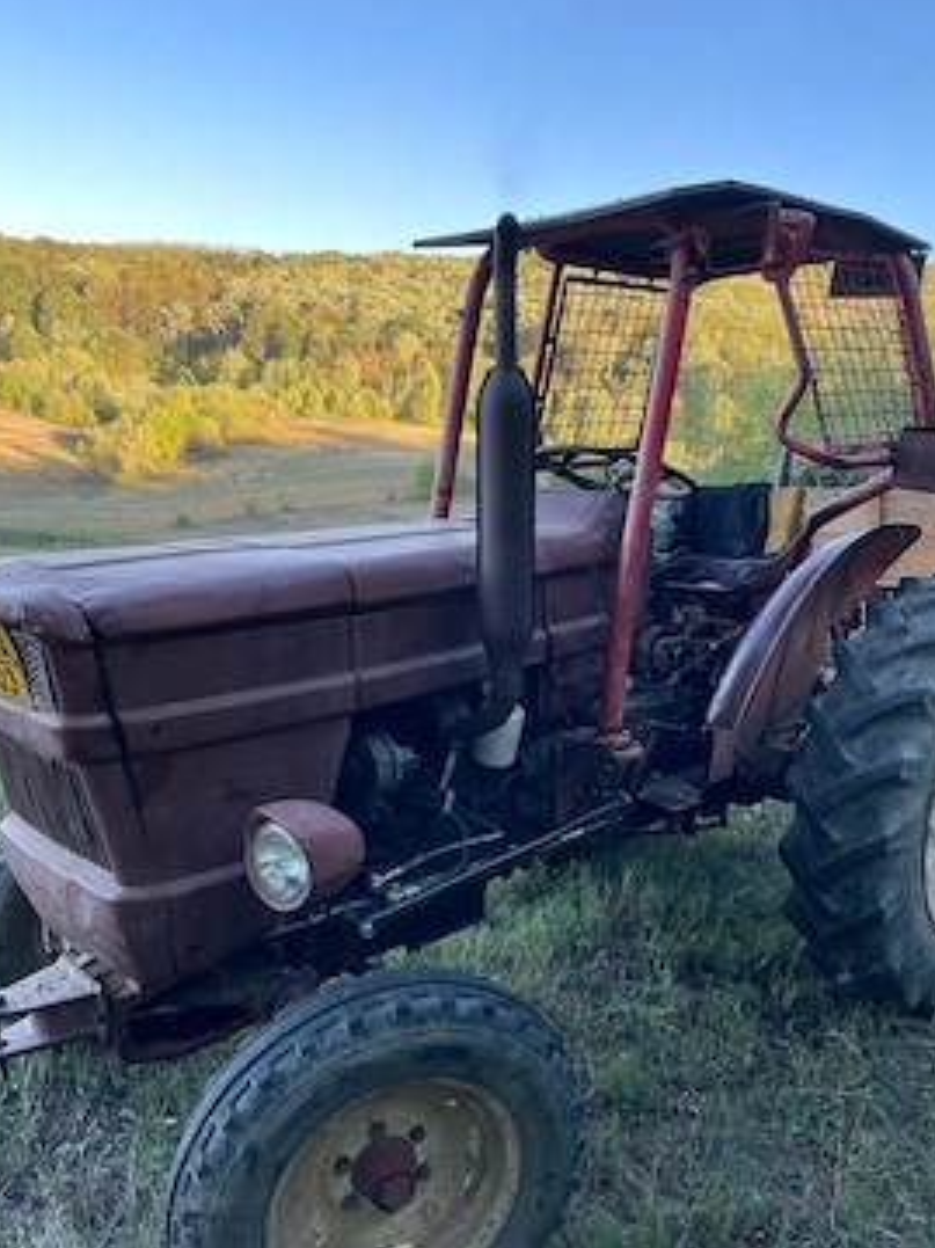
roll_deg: -4.8
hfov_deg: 48.2
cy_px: 667
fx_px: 1045
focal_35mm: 29
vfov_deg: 61.6
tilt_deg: -10.0
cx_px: 476
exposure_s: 1/220
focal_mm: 4.2
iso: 32
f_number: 1.6
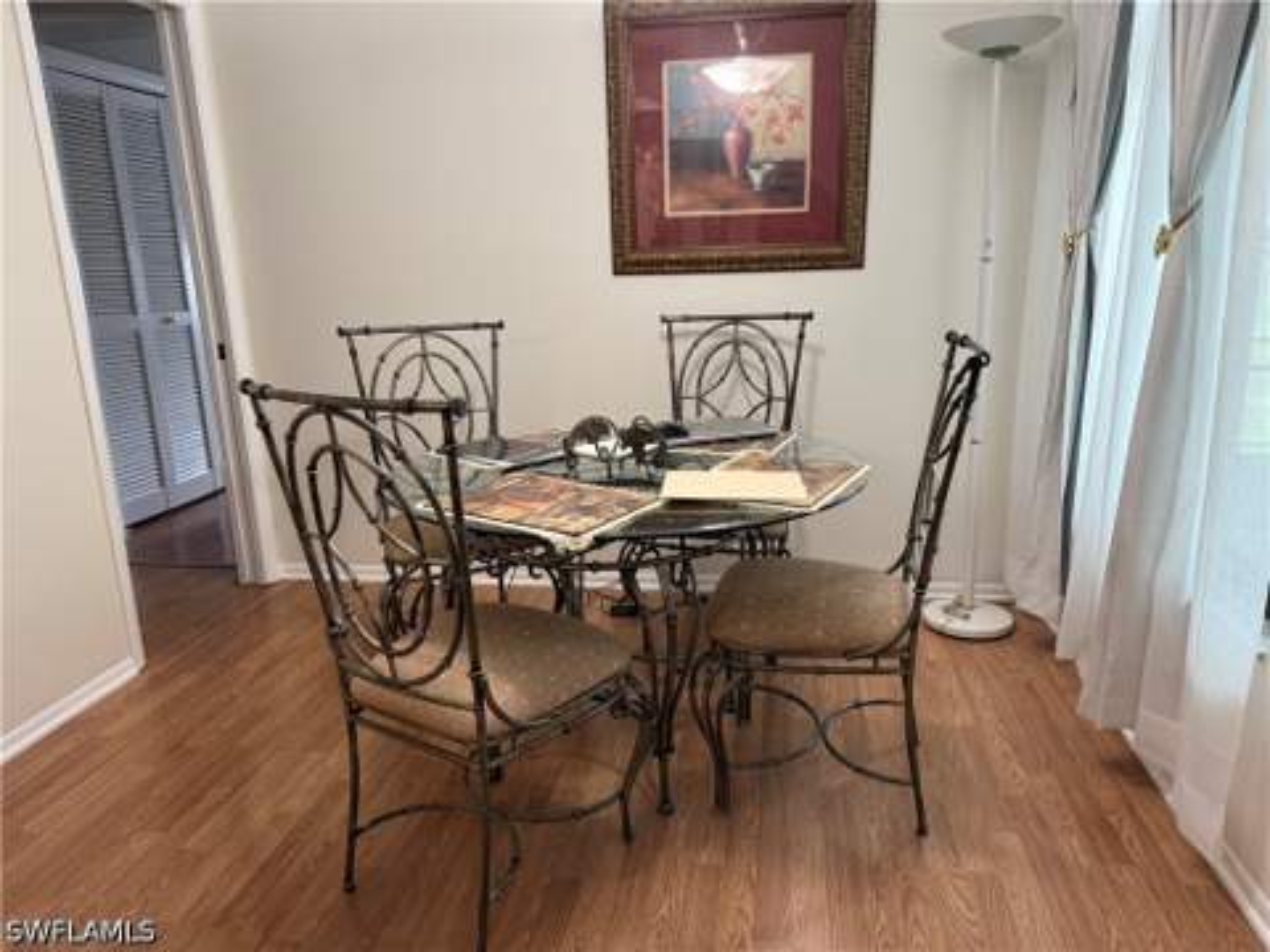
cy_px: 476
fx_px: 881
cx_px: 635
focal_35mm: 24
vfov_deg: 56.8
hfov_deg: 71.6
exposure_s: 1/60
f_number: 1.78
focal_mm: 6.76
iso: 200
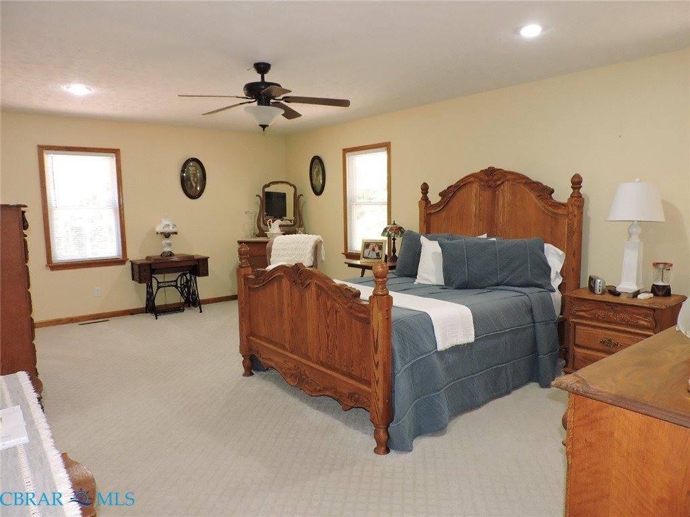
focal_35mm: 24
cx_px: 345
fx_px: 478
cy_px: 258
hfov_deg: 71.6
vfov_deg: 56.8
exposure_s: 1/40
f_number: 3
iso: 360
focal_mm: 4.3
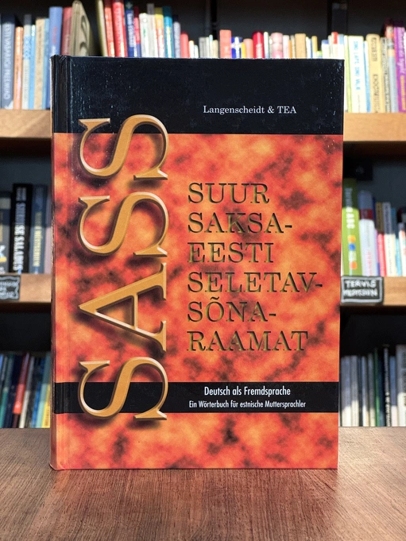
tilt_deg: -1.8
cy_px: 270
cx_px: 203
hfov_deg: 19.1
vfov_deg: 25.3
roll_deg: -1.4
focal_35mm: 77
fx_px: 1204
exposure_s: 1/60
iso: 320
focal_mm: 9
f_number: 2.8
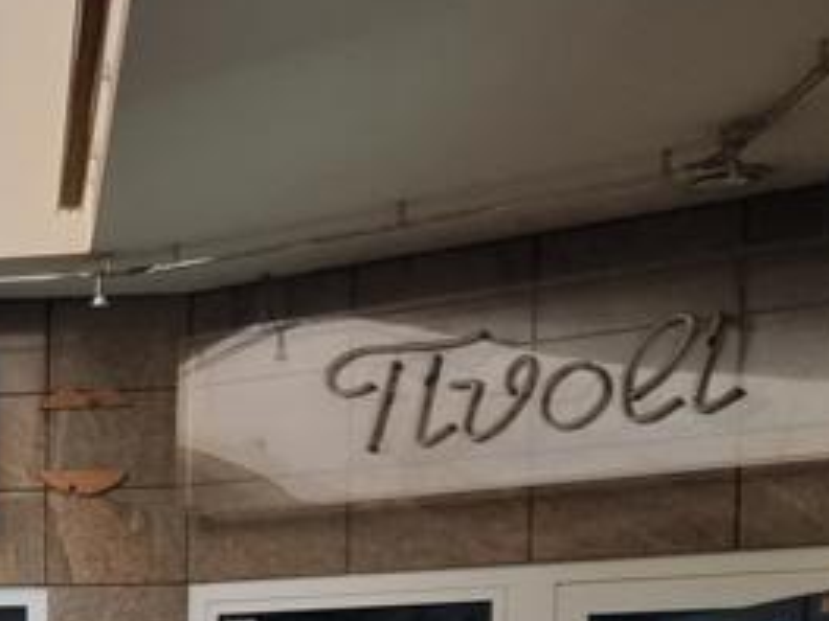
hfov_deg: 18.5
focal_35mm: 93
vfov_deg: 15.1
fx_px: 2227
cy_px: 812
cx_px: -433
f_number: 1.8
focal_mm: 6.7
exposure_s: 1/100
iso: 160
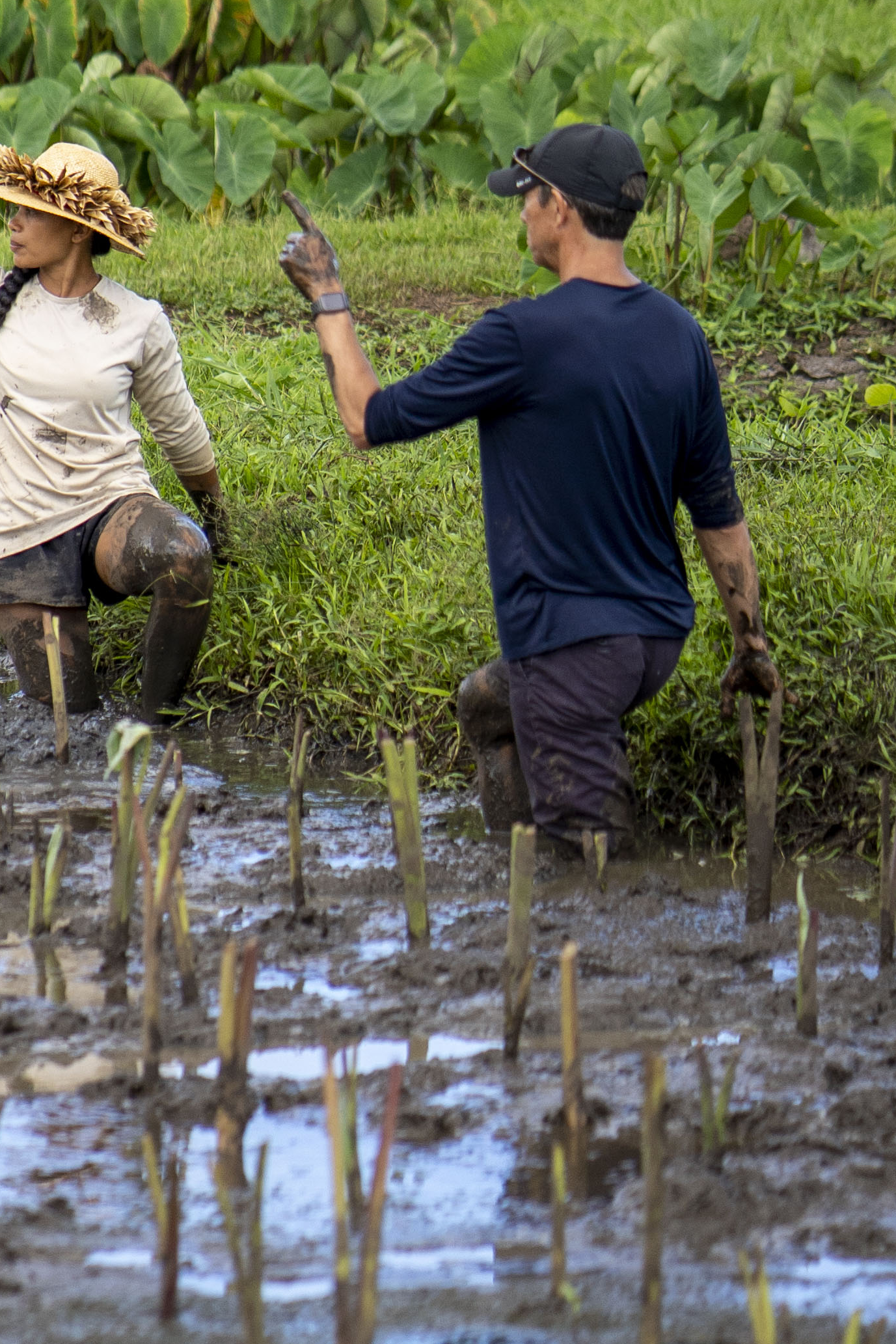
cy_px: 556
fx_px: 9219
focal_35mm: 247
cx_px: -159
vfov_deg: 8.3
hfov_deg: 5.5
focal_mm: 85
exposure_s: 1/6400
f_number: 1.8
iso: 400
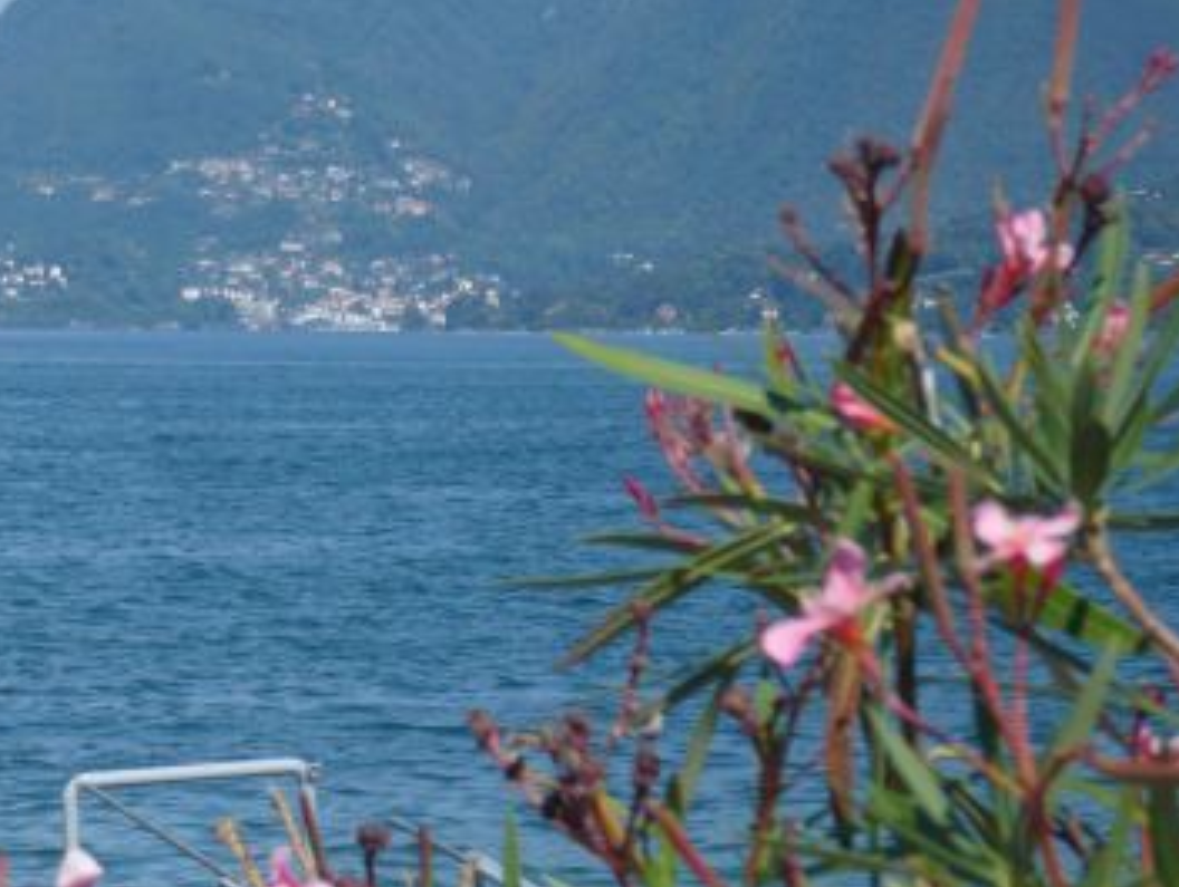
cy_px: 651
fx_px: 6241
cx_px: 188
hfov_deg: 10.7
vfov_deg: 8.1
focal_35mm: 183
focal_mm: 17.4
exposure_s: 1/640
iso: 100
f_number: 5
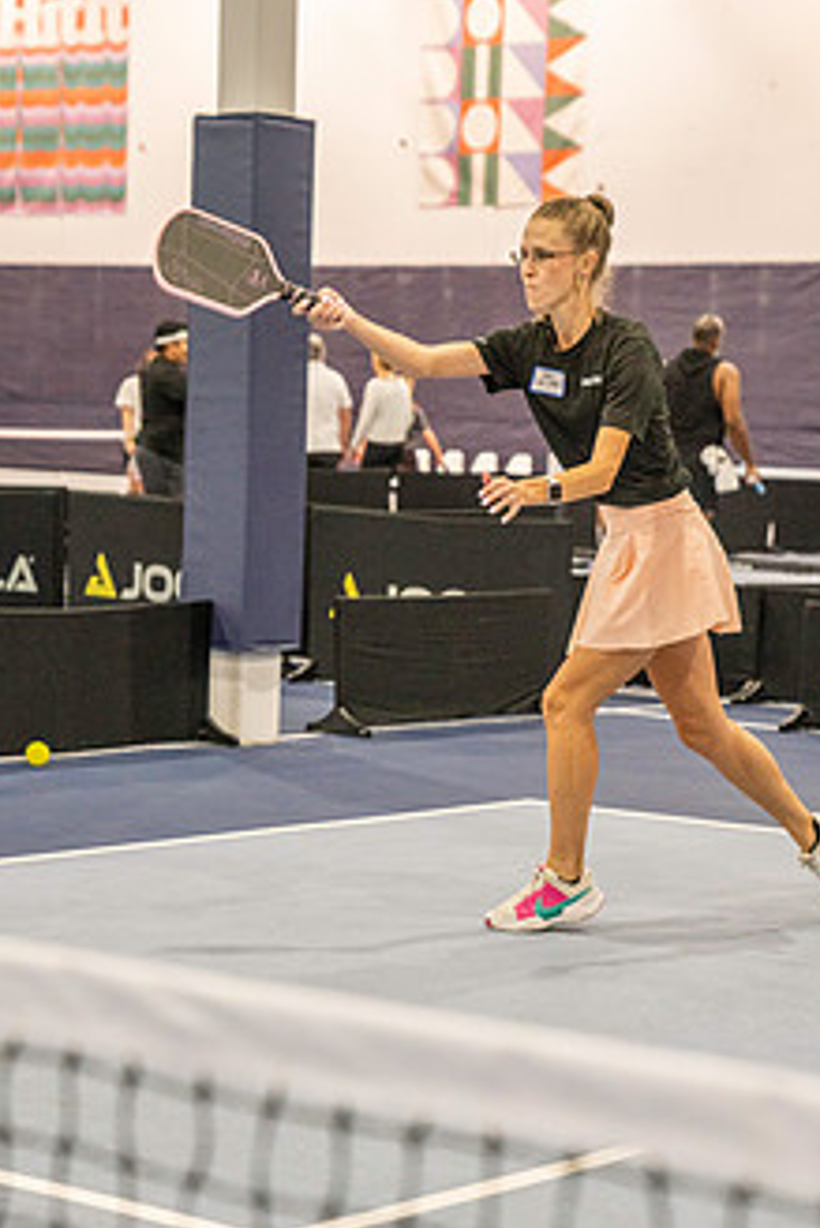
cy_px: 794
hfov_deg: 14.3
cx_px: 412
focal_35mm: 96
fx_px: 3276
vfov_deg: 21.2
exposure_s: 1/640
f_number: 4
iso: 5000
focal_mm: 70
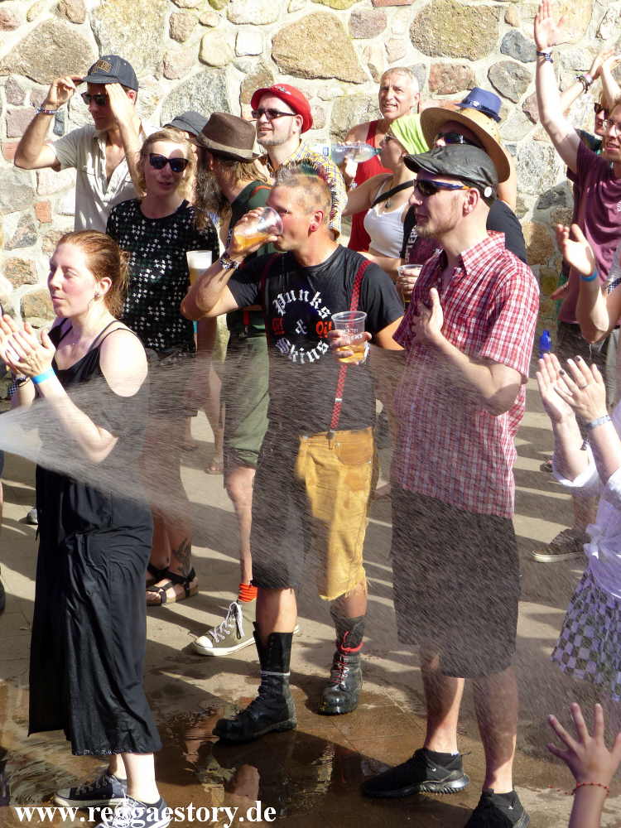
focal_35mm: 86
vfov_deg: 22.8
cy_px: 414
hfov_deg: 17.2
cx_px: 310
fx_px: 2057
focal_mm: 15.5
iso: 100
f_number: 4
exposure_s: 1/320
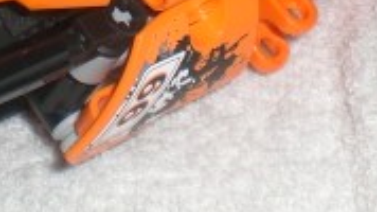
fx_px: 1489
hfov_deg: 14.4
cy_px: -68
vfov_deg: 8.0
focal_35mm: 149
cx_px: 233
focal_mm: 6.3
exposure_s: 1/60
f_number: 4.4
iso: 50
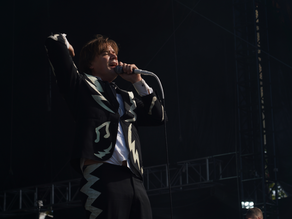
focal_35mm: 114
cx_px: 140
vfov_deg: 13.0
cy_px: 109
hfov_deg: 17.3
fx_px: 962
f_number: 7.1
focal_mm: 105
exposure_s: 1/400
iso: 100
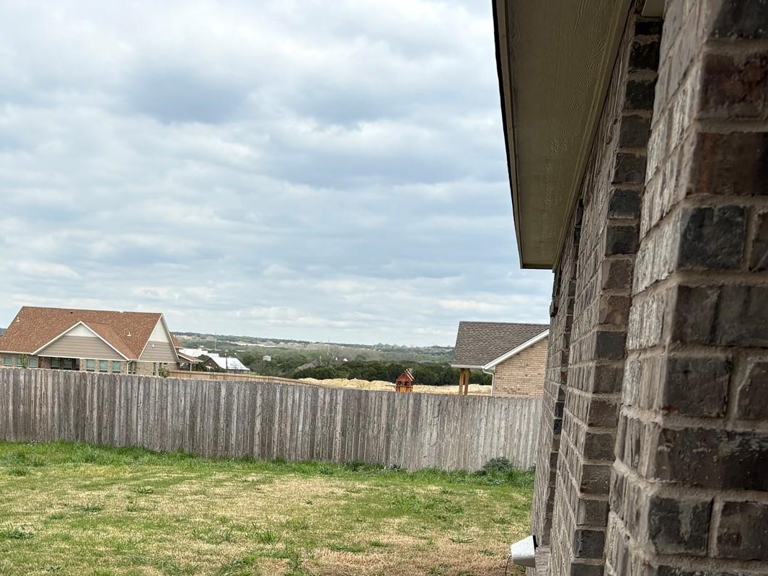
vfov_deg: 27.7
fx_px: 1109
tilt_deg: -9.9
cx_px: 238
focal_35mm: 50
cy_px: 548
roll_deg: -2.6
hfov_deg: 37.6
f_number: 1.6
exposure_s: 1/3125
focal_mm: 5.96
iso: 50
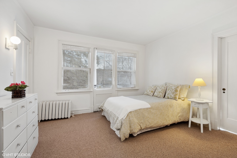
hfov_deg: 96.7
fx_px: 105
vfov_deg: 73.7
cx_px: 118
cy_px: 79
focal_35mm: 16
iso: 200
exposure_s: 1/6
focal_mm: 16
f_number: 9.5
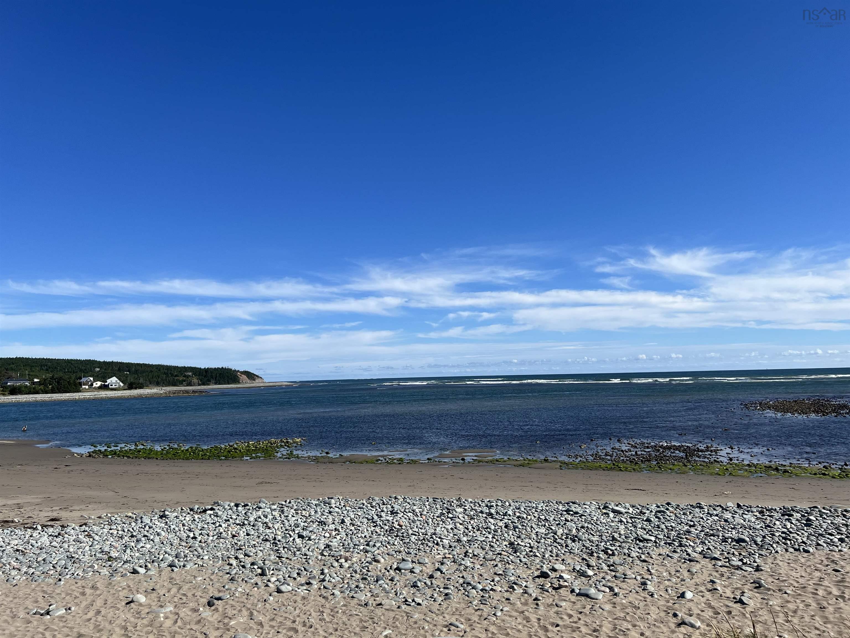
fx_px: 638
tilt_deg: +4.9
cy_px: 319
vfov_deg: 53.1
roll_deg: +1.7
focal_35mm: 26
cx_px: 425
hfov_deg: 67.3
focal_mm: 5.7
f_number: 1.5
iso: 50
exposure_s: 1/6211
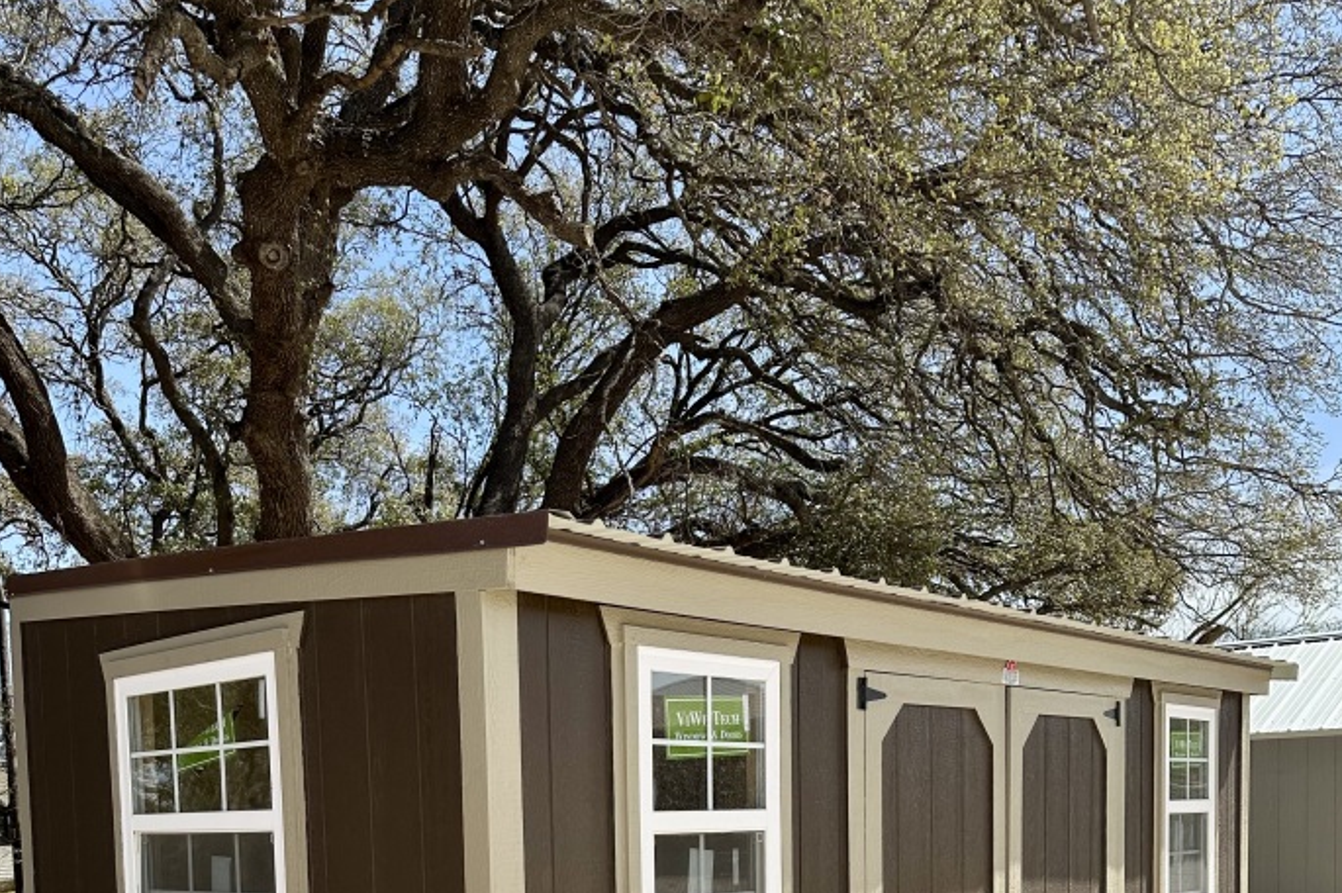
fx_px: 1304
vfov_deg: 34.2
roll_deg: +3.4
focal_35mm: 35
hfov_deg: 54.4
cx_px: 643
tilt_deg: -0.7
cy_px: 907
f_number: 1.78
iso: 80
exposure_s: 1/2809
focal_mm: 6.86
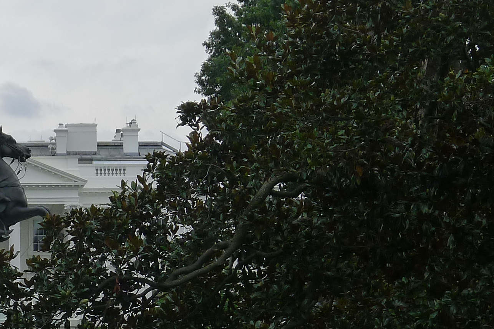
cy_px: 155
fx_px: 3031
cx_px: 15
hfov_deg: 9.3
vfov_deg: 6.2
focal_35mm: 221
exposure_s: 1/800
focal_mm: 19.2
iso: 125
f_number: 4
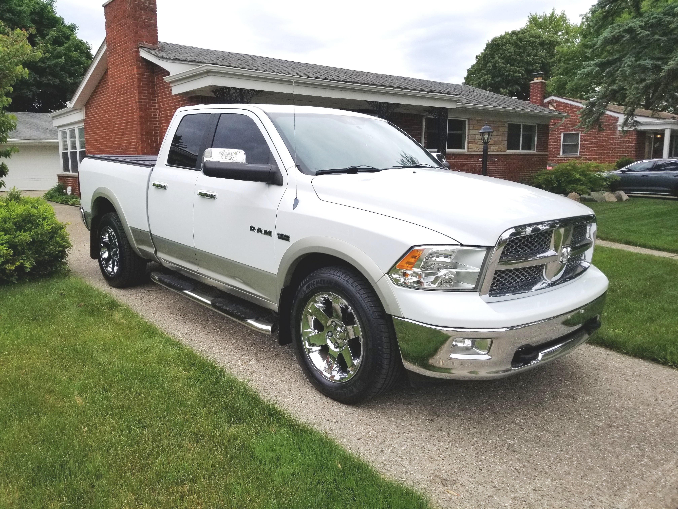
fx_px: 509
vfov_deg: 53.1
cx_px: 339
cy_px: 254
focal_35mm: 26
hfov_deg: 67.3
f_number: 1.7
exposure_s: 1/1944
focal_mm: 4.25
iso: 50
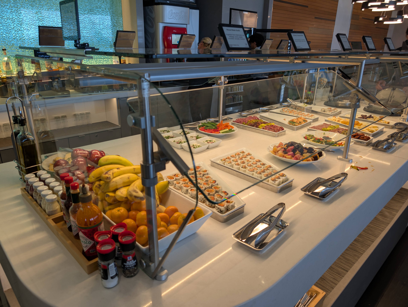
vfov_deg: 56.9
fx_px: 283
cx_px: 204
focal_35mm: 24
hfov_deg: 71.5
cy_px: 154
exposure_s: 1/120
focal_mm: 6.9
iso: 37
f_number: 1.68
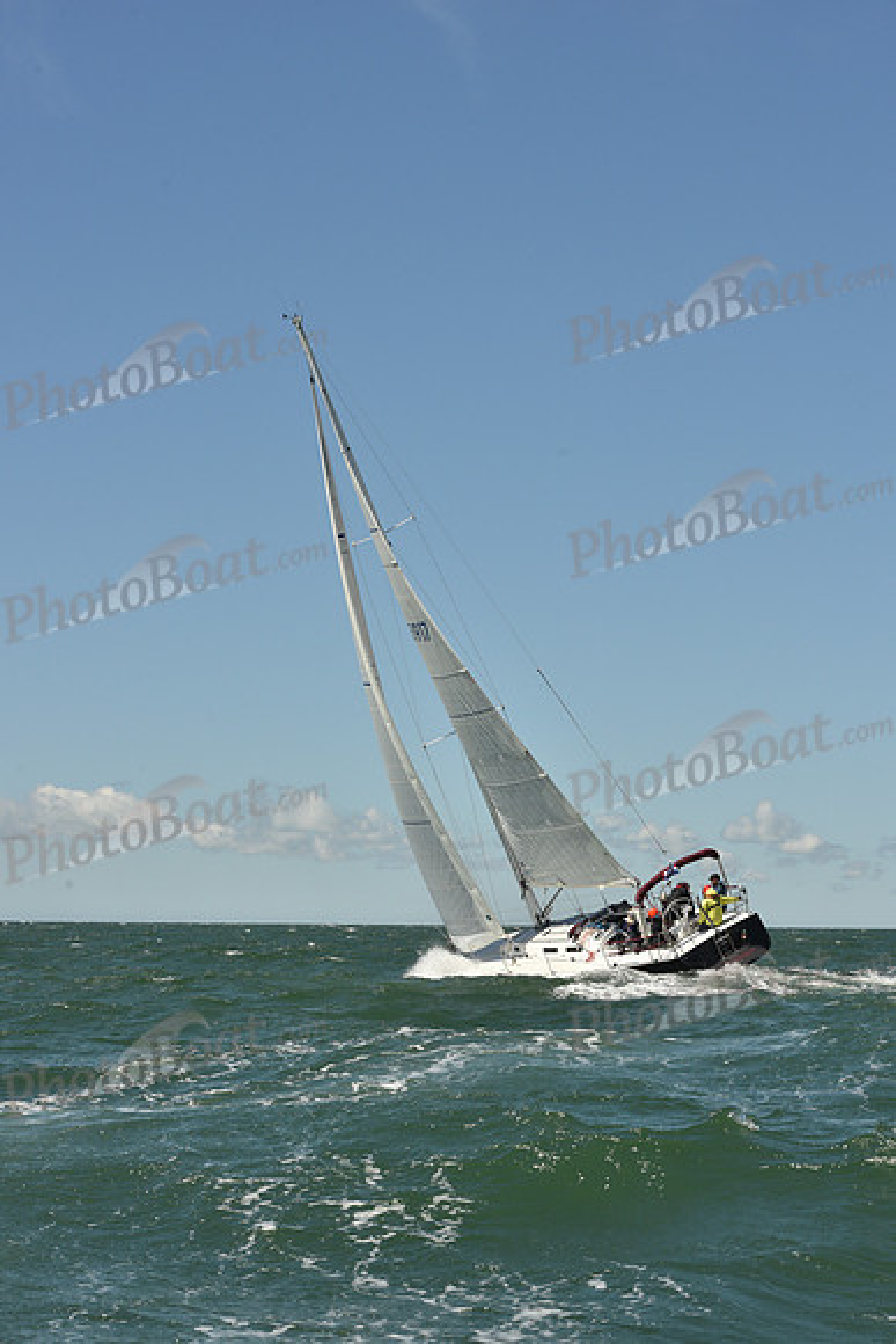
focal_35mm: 70
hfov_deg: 19.5
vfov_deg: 28.8
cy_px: 672
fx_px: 2612
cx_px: 448
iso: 320
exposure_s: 1/800
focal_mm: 70
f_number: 11
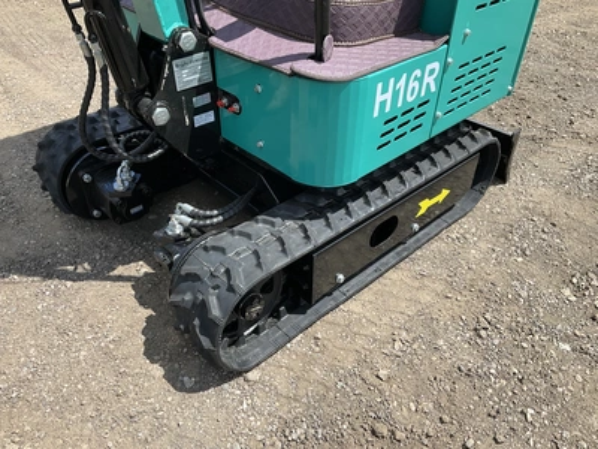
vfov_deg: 48.2
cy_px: 224
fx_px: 501
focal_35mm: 29
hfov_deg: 61.7
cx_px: 299
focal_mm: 3
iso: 25
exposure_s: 1/1055
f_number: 1.8
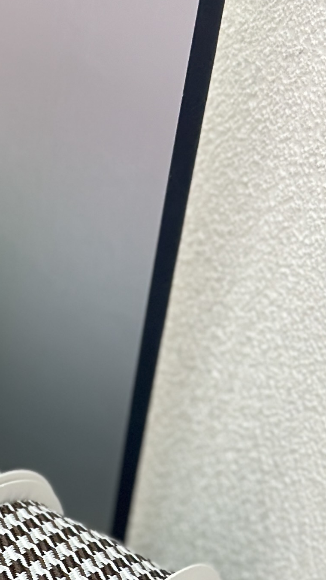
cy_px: 646
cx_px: -297
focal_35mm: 156
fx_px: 2399
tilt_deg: -49.7
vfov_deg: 13.5
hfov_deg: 7.5
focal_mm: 6.86
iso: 100
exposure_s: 1/172
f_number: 1.78
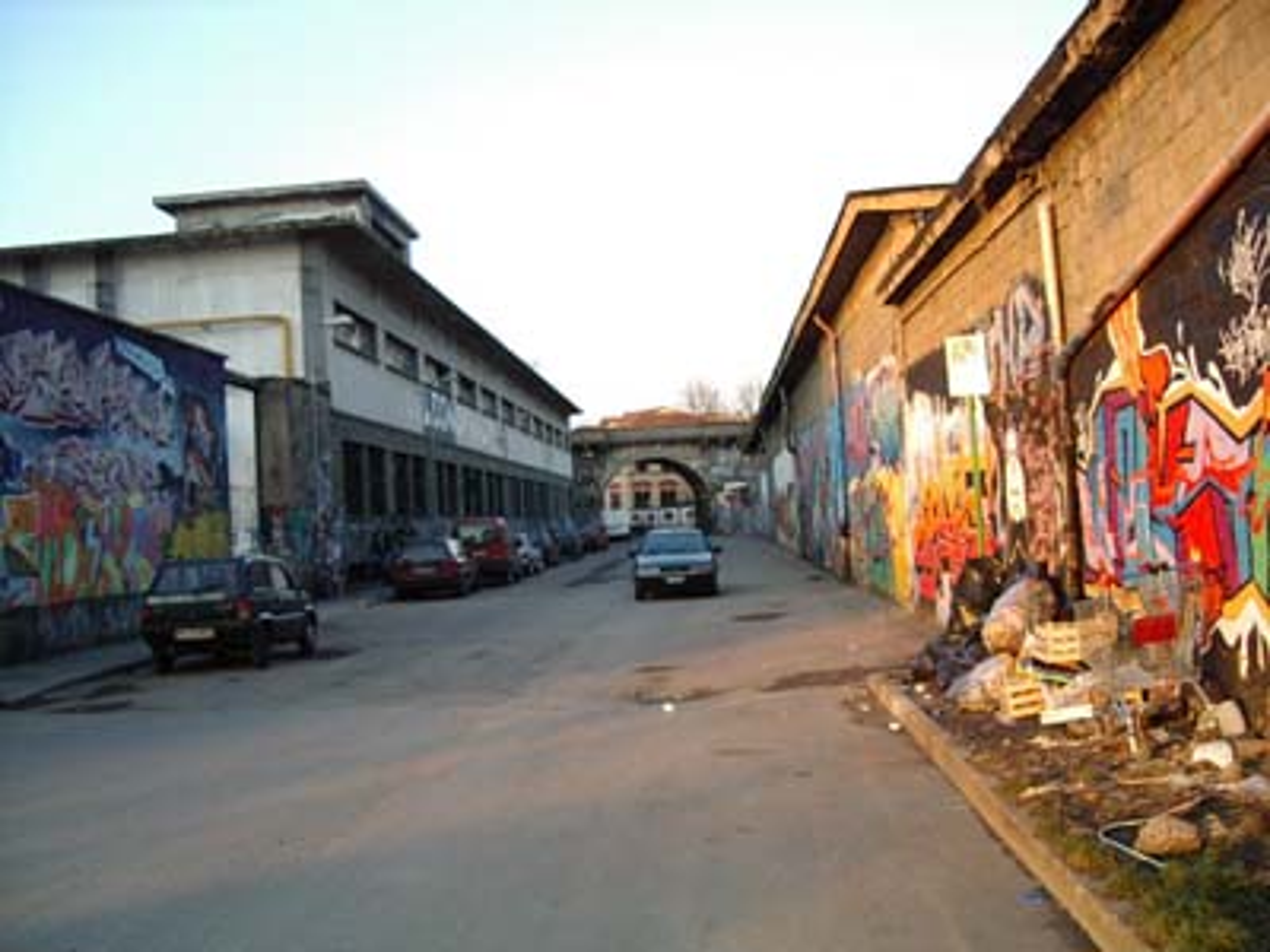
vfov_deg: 37.7
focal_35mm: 38
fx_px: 1394
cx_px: 635
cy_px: 476
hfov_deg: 49.0
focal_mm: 5.8
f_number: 2.6
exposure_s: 1/100
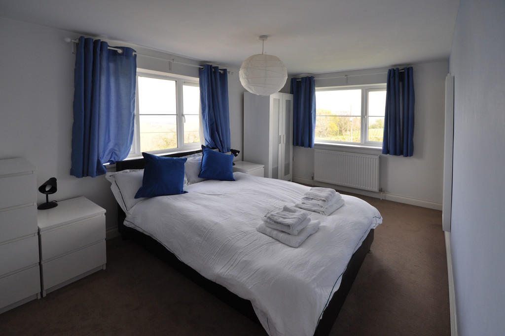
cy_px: 168
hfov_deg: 100.5
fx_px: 210
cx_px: 252
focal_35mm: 15
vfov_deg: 77.2
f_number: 5.6
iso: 280
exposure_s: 1/125
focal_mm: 10
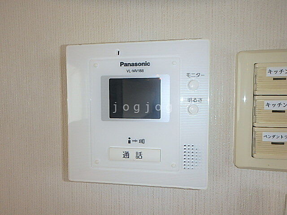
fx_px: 174
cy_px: 108
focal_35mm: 21
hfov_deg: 79.0
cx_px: 144
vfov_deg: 63.4
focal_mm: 3.7
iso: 125
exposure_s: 1/60
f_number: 3.5
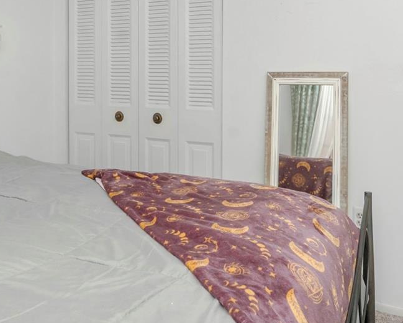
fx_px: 441
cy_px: 69
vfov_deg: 38.7
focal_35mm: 37
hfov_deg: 48.9
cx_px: 170
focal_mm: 16
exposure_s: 1/60
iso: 1000
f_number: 6.7
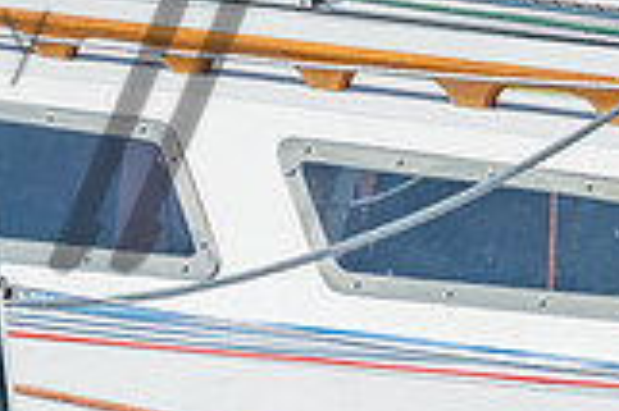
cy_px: -331
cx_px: 648
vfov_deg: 2.9
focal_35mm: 463
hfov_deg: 4.4
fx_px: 7953
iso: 160
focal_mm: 75
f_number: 6.3
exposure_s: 1/400
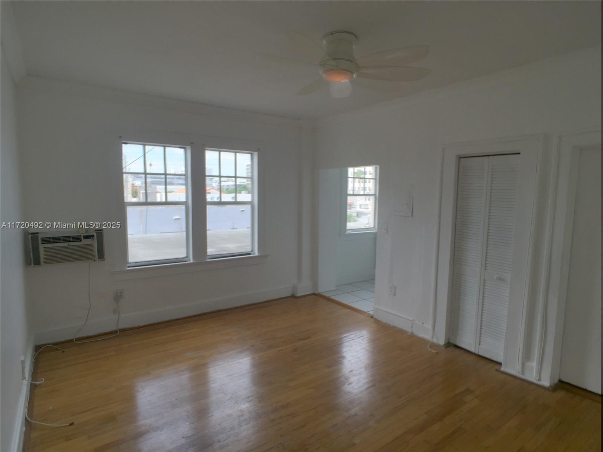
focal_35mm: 29
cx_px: 302
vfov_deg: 48.2
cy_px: 226
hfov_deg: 61.7
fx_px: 505
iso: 32
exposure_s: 1/860
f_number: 2.2
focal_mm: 4.15
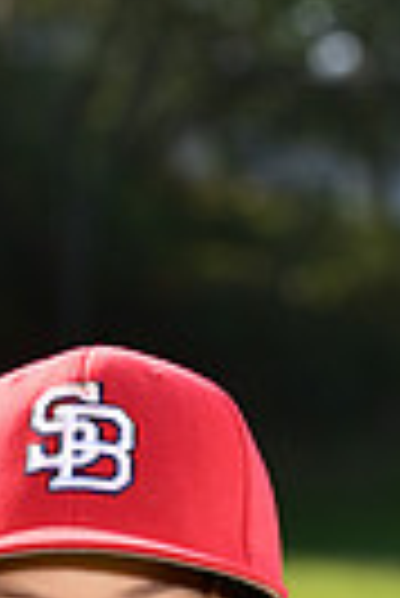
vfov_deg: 4.5
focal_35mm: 457
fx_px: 7596
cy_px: 1016
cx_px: 56
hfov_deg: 3.0
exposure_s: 1/250
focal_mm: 105
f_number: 5.6
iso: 100
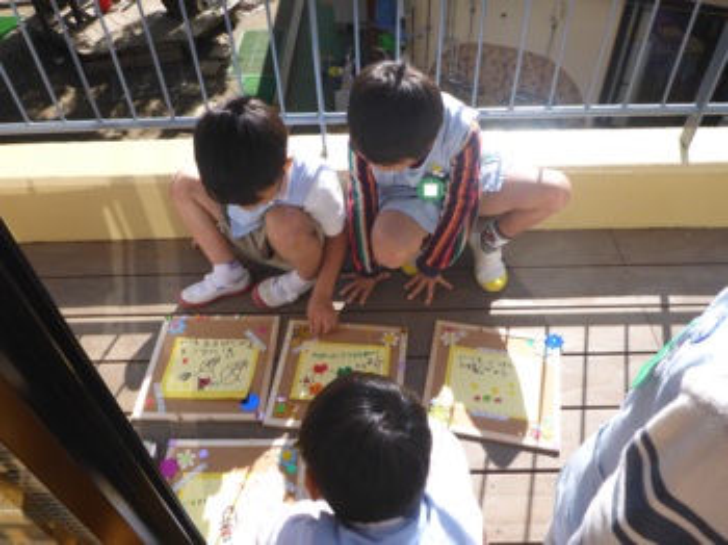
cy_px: 272
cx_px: 364
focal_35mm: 28
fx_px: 588
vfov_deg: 49.7
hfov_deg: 63.5
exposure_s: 1/500
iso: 125
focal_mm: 4.9
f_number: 3.3
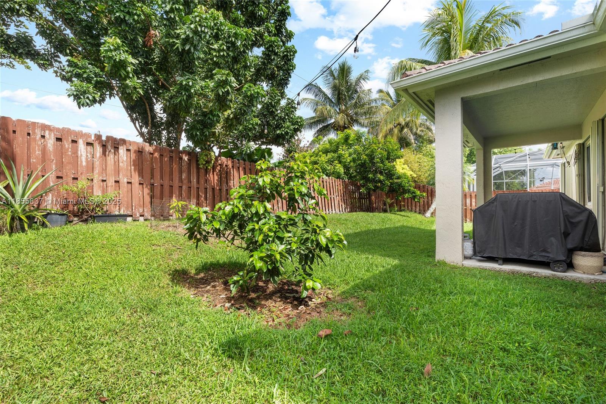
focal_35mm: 16
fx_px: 269
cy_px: 202
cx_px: 303
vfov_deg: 73.7
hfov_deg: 96.7
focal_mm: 16
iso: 200
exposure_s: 1/10
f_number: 16
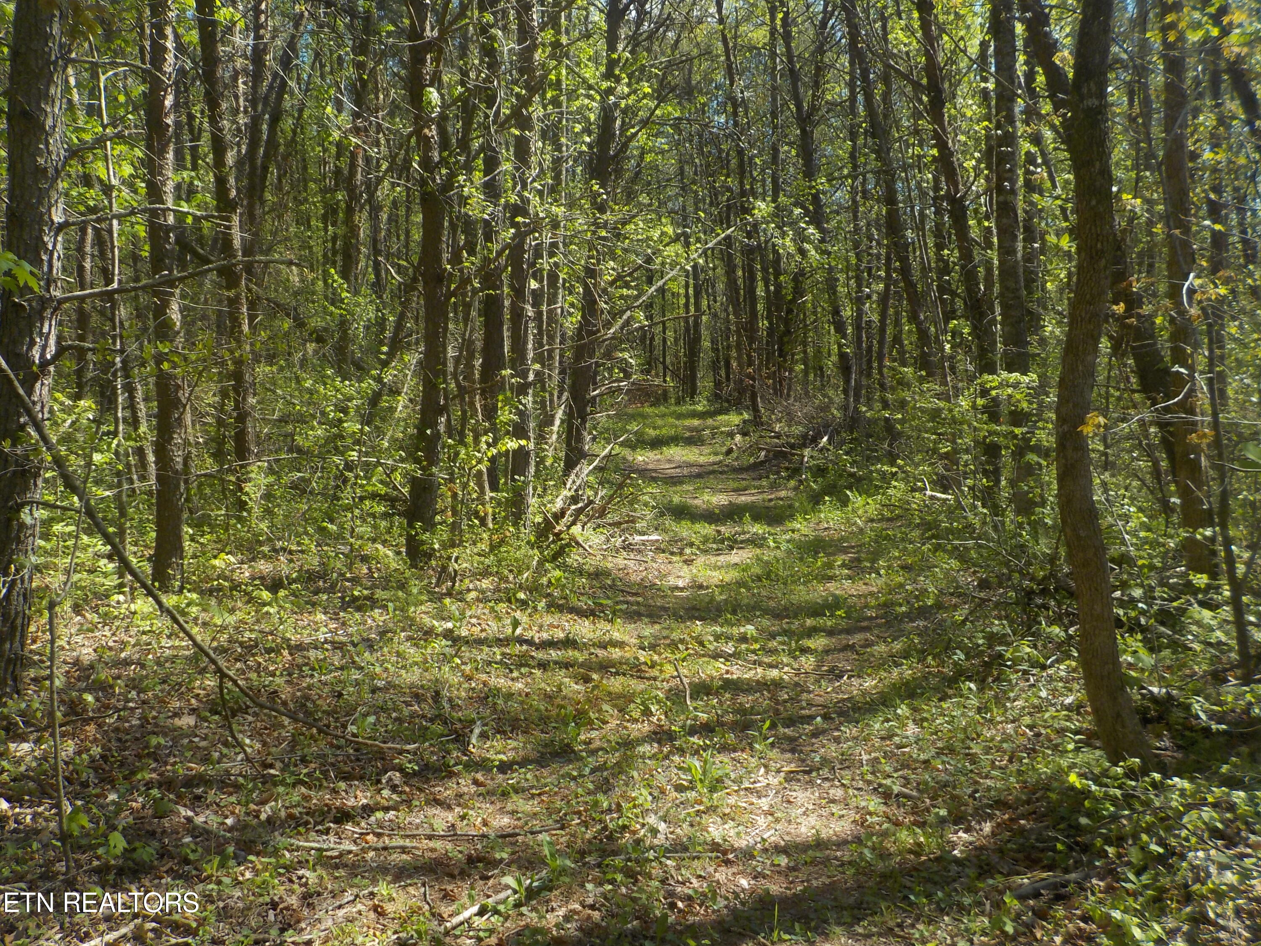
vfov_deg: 46.8
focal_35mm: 30
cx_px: 630
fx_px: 1093
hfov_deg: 60.0
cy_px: 473
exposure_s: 1/500
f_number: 3.3
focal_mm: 4.1
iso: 125
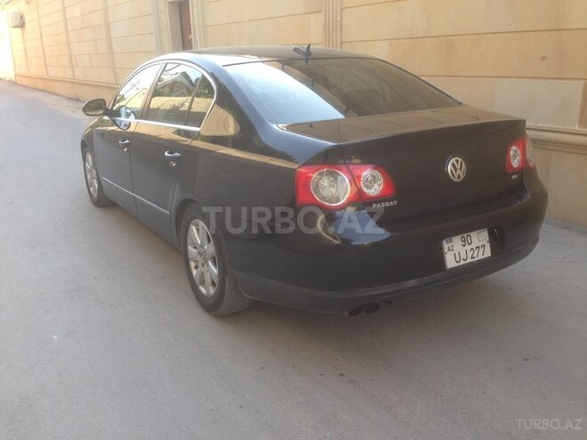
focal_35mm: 33
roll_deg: -1.5
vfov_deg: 42.9
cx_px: 294
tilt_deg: -14.7
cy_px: 220
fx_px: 560
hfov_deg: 55.4
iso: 50
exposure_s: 1/131
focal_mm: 4.12
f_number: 2.4
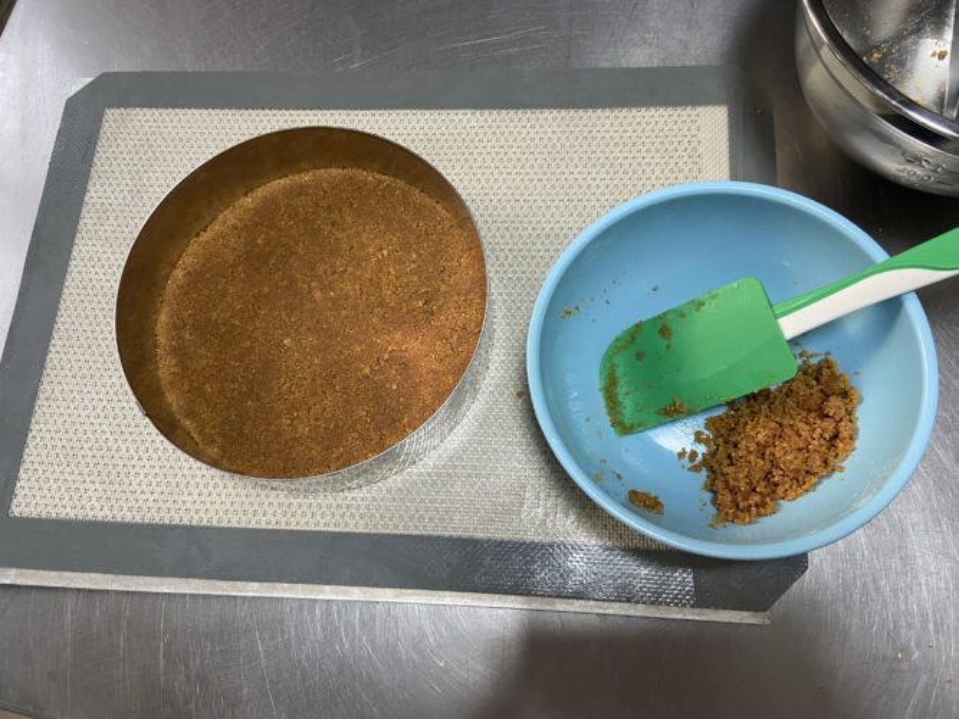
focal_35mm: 26
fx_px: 720
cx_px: 480
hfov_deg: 67.3
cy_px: 360
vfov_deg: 53.0
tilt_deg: -73.9
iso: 250
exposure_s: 1/60
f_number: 1.8
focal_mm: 4.25
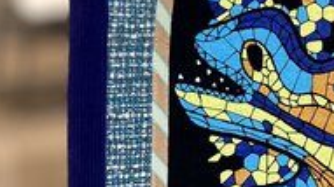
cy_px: 96
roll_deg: -2.9
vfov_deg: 13.6
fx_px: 787
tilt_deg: -15.8
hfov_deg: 22.4
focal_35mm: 89
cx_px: 383
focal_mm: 5.7
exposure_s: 1/60
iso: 250
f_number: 1.5
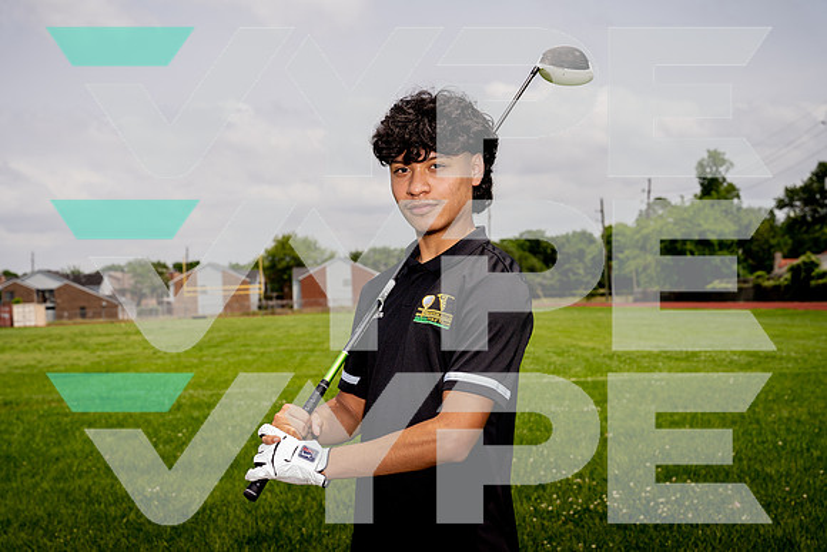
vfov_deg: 24.2
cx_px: 414
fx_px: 1287
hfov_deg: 35.6
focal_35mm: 56
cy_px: 276
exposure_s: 1/250
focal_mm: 56
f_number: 7.1
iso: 100
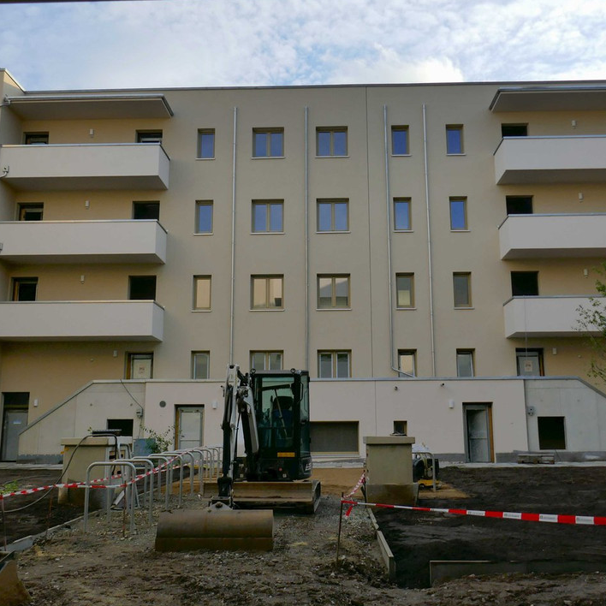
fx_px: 713
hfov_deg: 46.0
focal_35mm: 36
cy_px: 279
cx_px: 318
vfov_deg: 46.0
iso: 500
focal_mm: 9.1
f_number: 3.5
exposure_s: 1/800
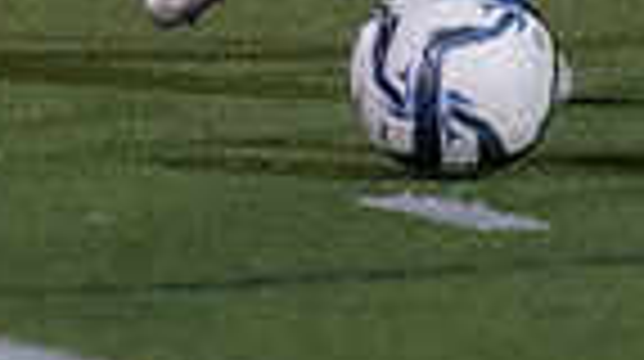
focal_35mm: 1418
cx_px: 134
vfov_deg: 0.9
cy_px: -597
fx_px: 24183
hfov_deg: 1.5
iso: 4000
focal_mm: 200
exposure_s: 1/1000
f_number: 2.8
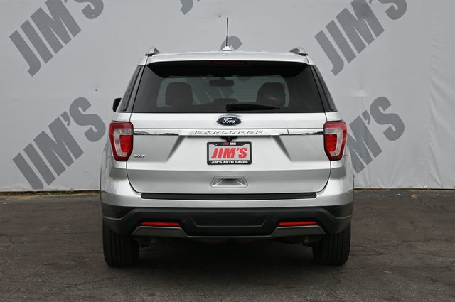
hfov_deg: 29.3
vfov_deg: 19.7
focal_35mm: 69
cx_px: 228
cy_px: 151
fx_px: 871
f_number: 6
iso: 110
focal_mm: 46
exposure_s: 1/250
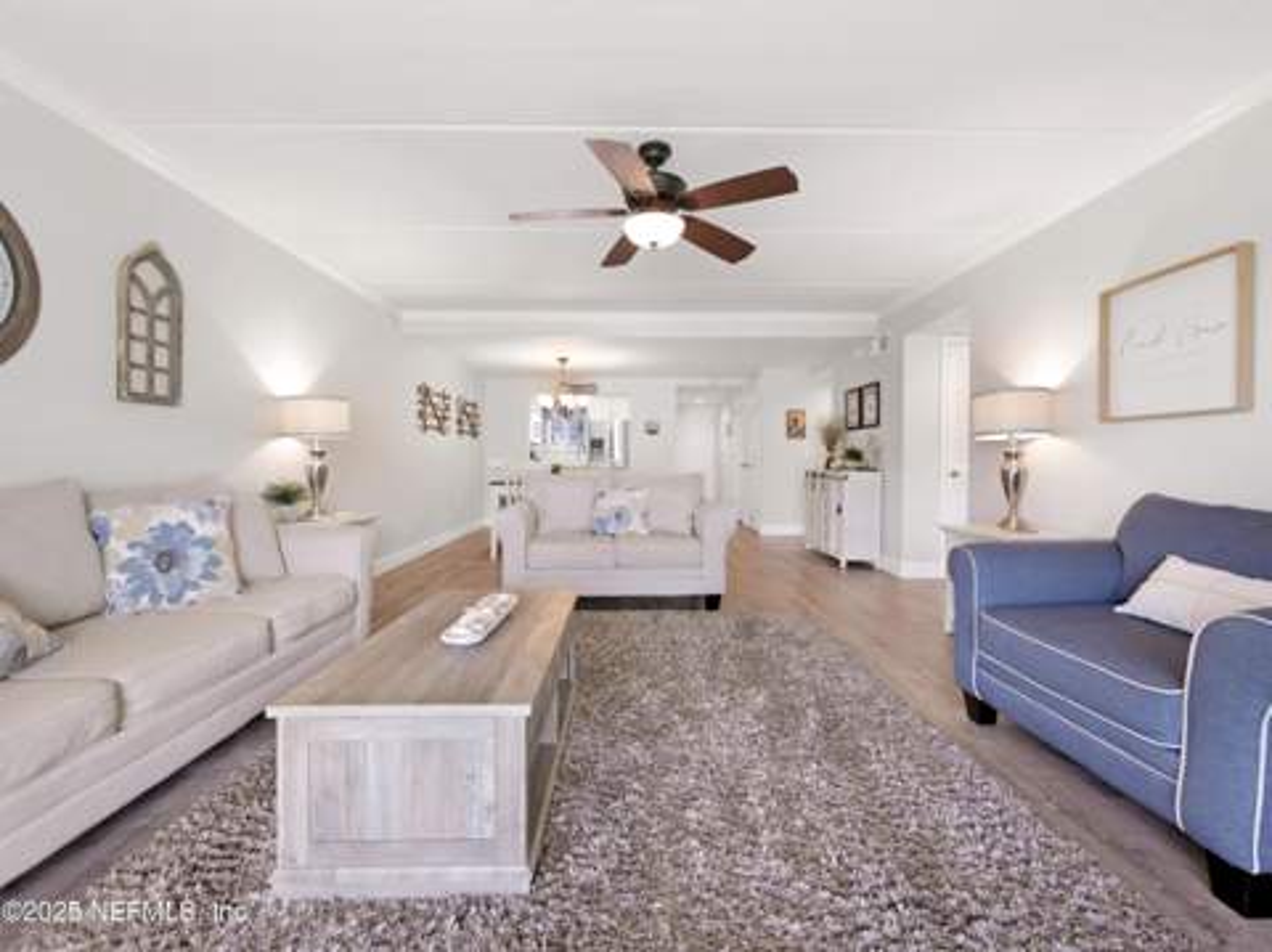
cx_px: 636
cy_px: 476
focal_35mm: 14
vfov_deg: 85.6
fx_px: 514
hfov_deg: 102.1
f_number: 4
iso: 400
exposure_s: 1/8
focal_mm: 7
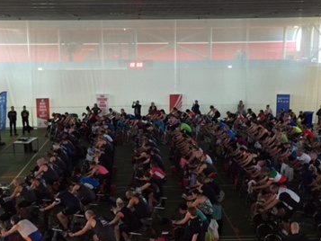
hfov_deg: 36.8
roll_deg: +0.7
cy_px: 142
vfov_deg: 28.0
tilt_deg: -12.2
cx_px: 146
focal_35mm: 52
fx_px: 482
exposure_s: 1/30
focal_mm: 4.15
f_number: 2.2
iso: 250
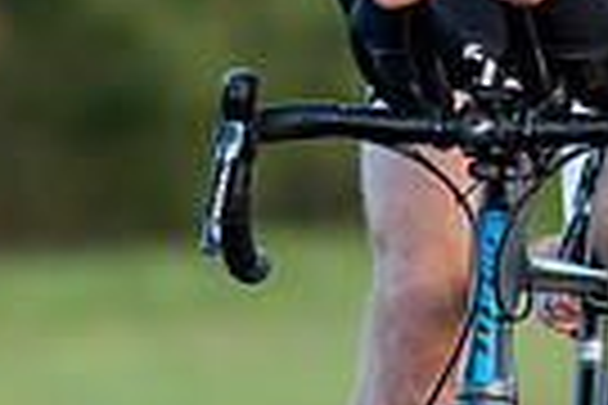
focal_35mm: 1460
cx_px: 599
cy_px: -301
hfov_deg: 1.4
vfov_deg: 0.9
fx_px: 24656
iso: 500
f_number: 3.5
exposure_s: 1/1000
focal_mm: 200
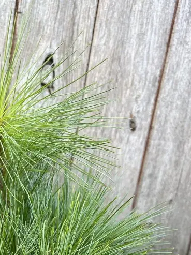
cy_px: 278
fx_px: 420
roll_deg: -10.0
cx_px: 48
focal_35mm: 57
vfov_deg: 30.4
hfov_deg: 25.3
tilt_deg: -17.6
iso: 50
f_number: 1.6
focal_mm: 5.1
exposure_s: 1/397
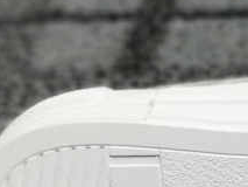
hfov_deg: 6.9
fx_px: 1964
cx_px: 533
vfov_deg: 5.4
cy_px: 186
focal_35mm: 274
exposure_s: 1/118
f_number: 4
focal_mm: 5.56
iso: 50
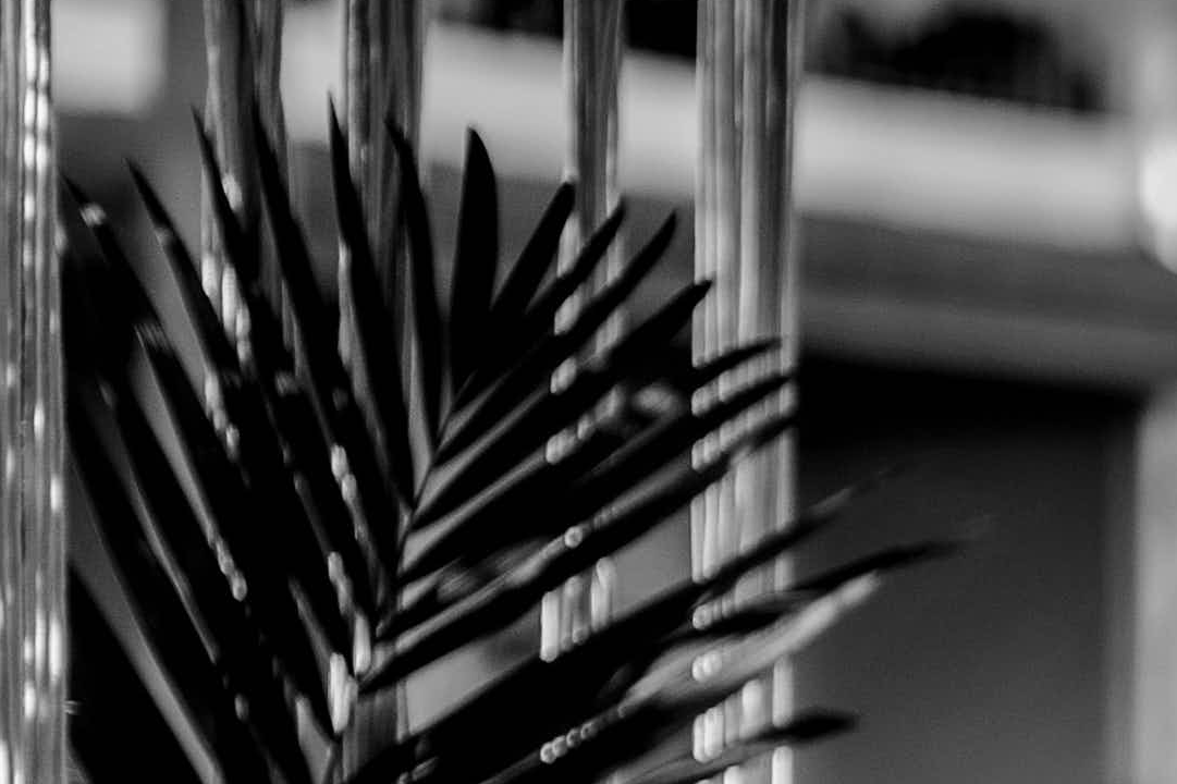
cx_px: 3300
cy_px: 1517
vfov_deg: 5.9
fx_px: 7419
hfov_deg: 8.0
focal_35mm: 227
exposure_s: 1/500
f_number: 1.4
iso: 50
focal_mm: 35
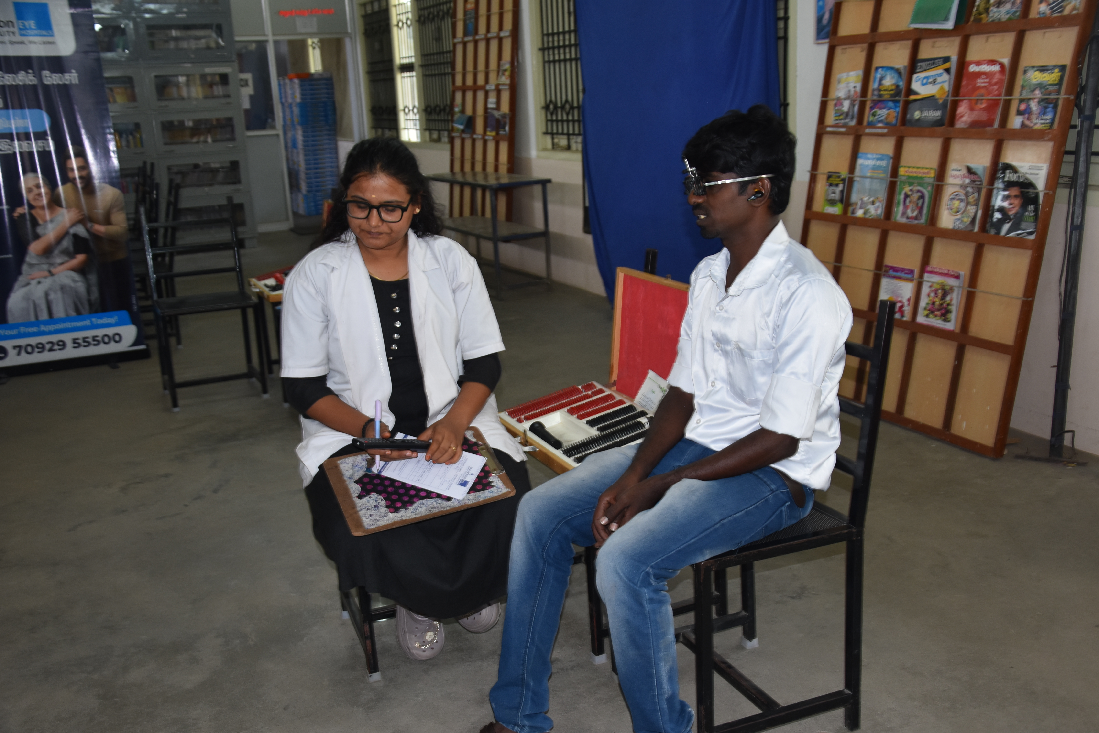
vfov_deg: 36.9
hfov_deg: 53.1
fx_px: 1099
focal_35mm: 36
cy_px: 366
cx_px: 550
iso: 500
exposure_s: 1/60
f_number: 3.8
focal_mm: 24
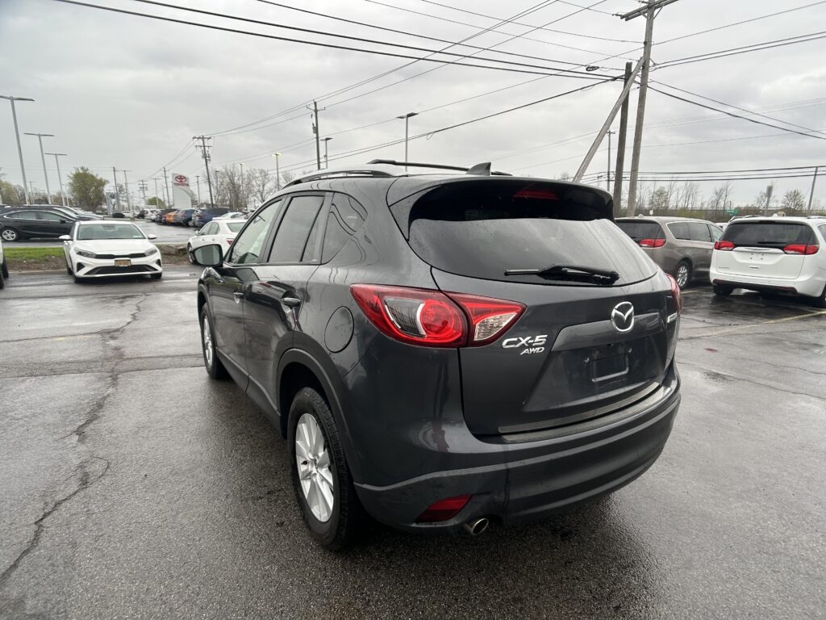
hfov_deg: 67.3
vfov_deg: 53.1
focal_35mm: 26
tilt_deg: -12.5
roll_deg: -2.3
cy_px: 310
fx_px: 620
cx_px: 413
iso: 50
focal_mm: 5.7
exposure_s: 1/448
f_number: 1.5
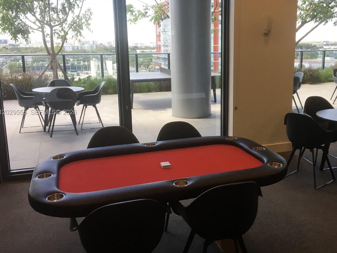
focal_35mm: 37
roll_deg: -0.6
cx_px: 208
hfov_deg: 49.7
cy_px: 113
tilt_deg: -12.8
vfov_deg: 38.6
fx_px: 360
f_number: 2.2
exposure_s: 1/30
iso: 25
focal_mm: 4.15
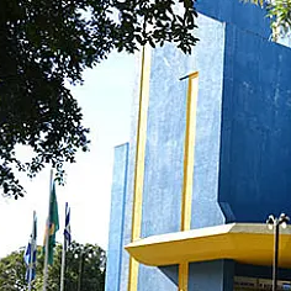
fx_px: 723
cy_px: 221
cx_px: 381
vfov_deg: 22.5
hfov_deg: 20.7
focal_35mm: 76
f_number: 6.3
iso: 100
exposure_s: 1/200
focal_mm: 22
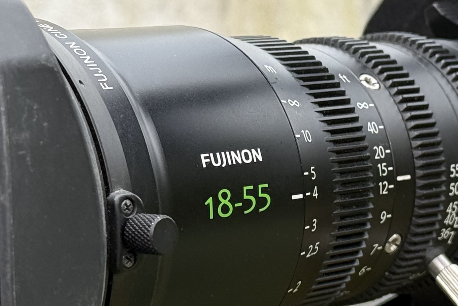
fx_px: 1883
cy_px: 134
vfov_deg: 9.3
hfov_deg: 13.9
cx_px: 297
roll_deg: +2.1
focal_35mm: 148
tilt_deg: -3.4
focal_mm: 6.76
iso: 80
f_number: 1.78
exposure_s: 1/339
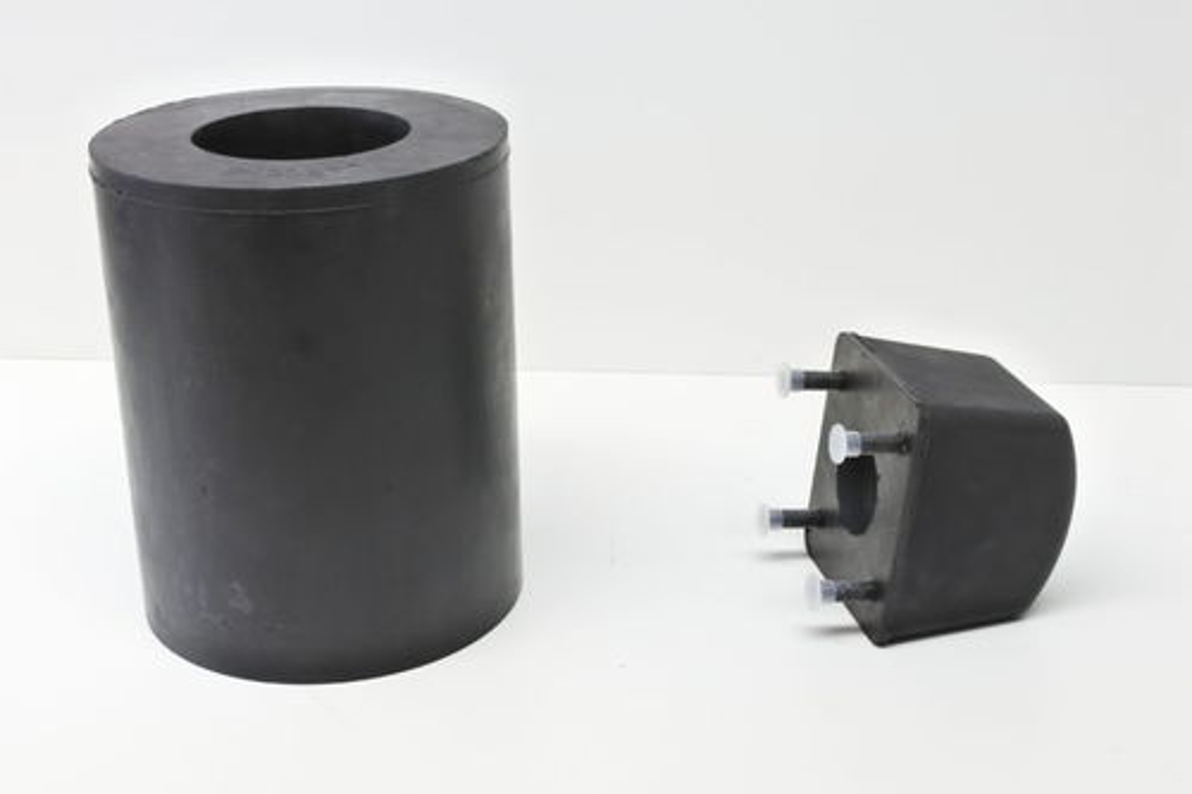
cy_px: 397
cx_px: 596
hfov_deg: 40.4
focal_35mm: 49
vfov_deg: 27.5
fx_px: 1622
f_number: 8
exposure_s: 1/20
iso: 400
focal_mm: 18.5
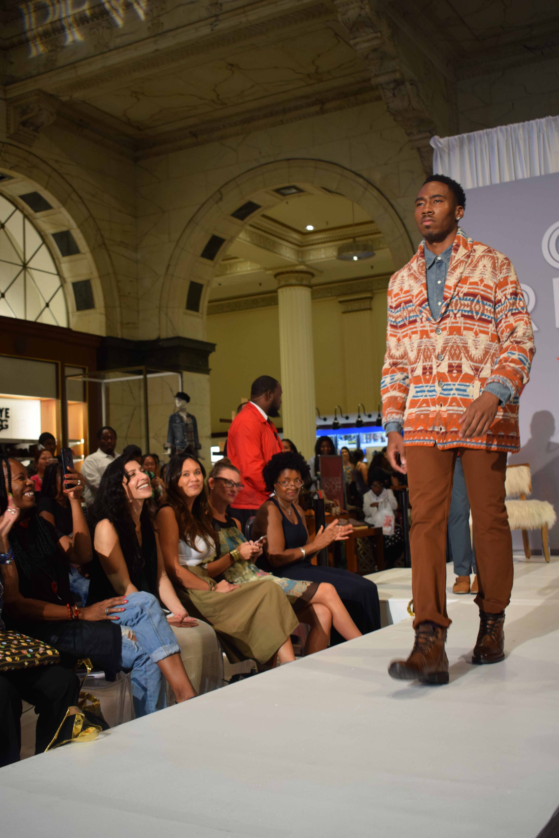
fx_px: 943
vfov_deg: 47.9
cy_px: 419
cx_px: 280
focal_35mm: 40
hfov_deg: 33.0
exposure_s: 1/60
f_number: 4
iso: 560
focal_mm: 27
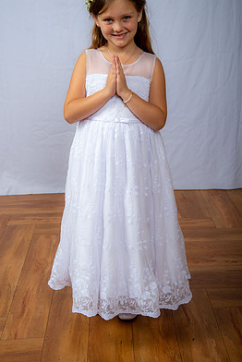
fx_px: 634
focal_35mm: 63
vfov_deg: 31.8
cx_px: 120
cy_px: 157
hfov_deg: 21.6
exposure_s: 1/200
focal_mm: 55
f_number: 6.3
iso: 250
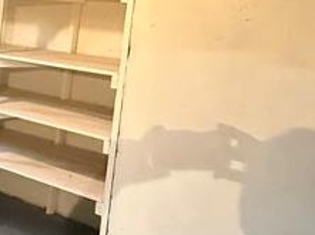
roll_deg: -3.6
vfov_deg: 22.5
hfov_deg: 26.3
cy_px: 103
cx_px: -70
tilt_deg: -10.6
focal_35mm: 65
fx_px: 591
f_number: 2.2
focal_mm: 2.22
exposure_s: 1/60
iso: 1250
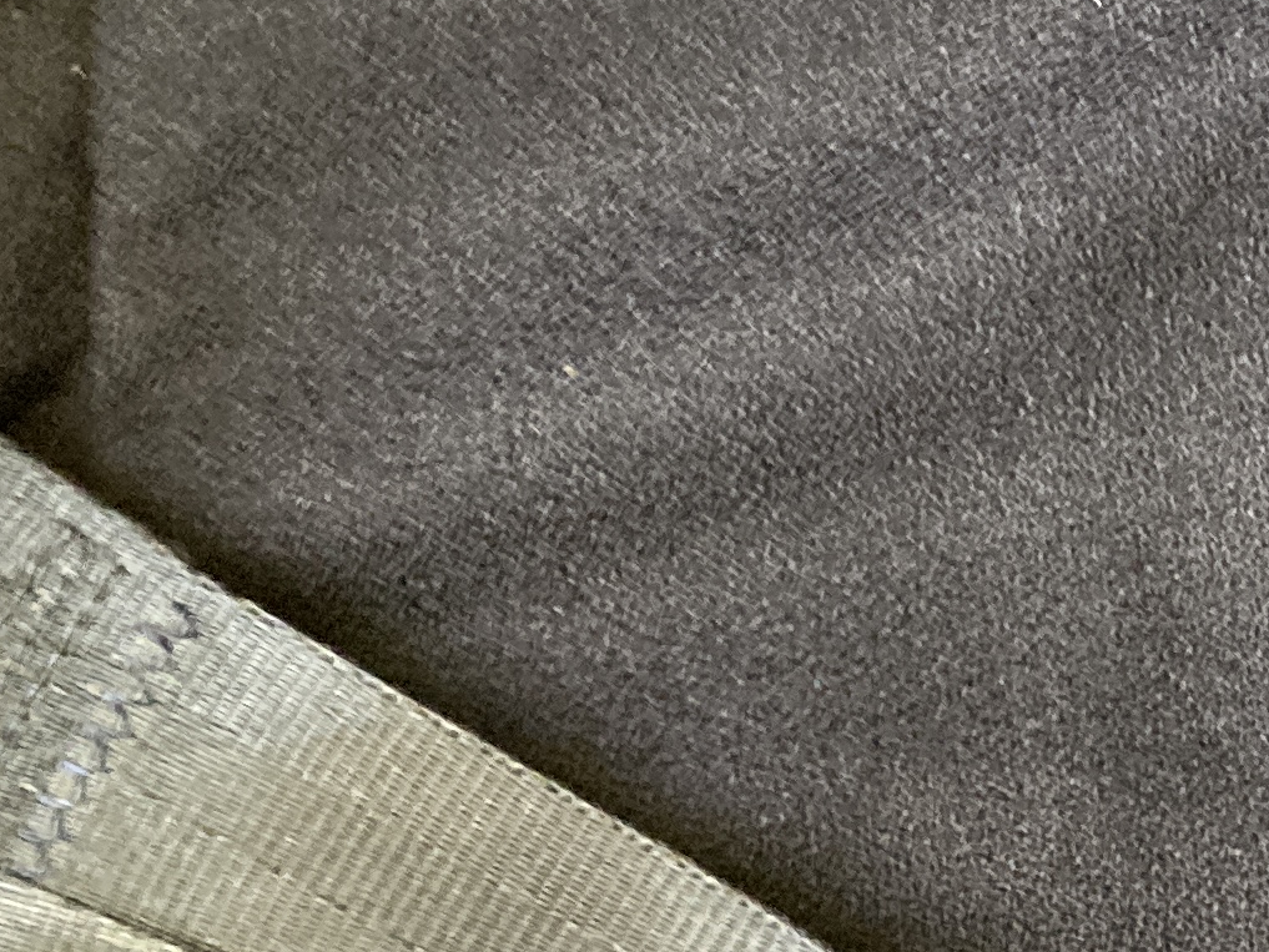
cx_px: 1724
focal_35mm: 111
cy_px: 1369
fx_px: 4070
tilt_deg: -85.4
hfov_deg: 16.6
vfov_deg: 12.7
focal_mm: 3.99
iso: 320
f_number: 1.8
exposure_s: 1/44
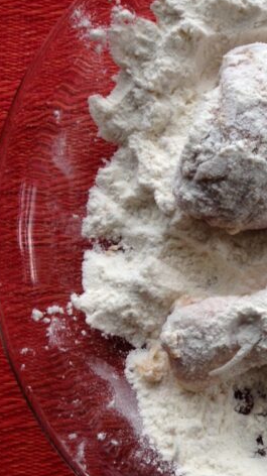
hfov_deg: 14.6
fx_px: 983
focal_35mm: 78
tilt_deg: -83.1
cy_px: 251
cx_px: 380
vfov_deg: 27.2
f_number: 2.4
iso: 64
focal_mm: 4.12
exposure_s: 1/60
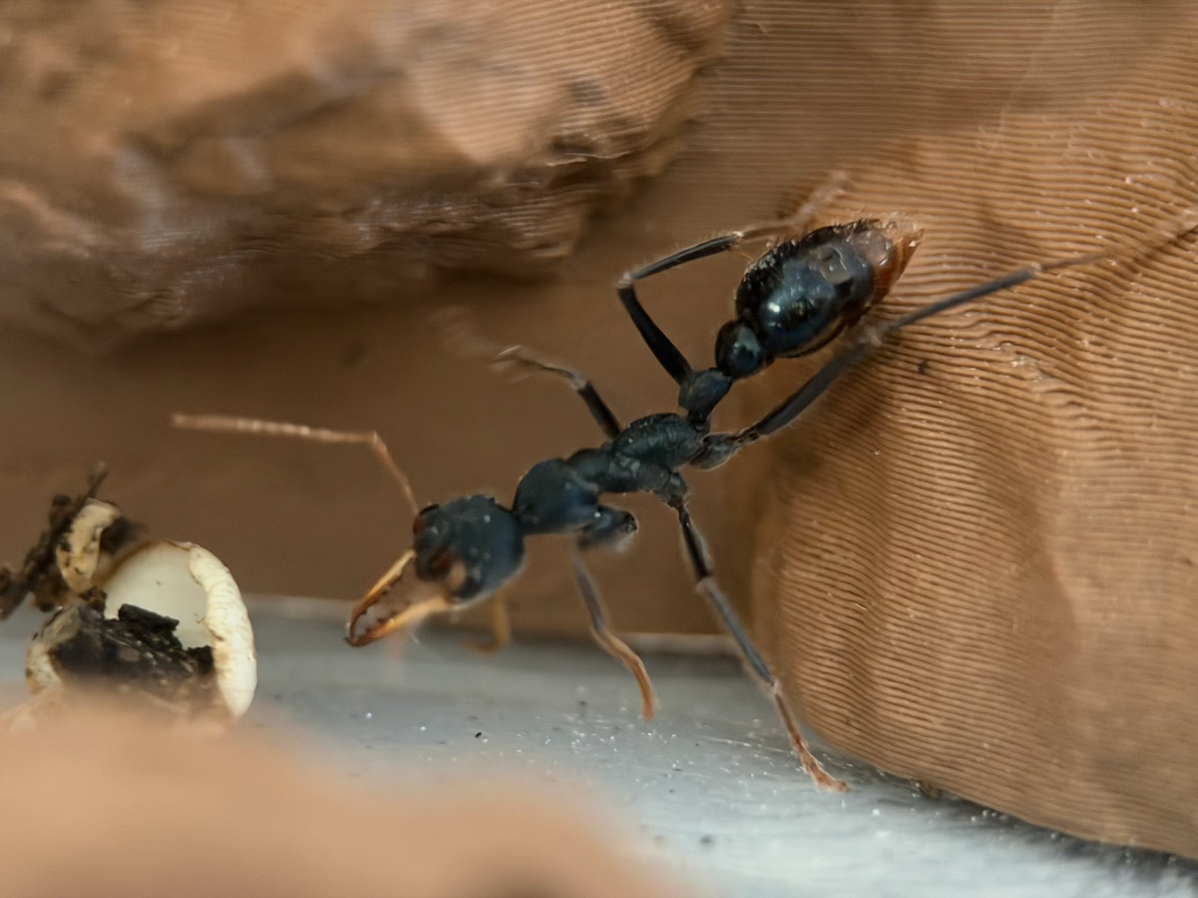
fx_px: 1661
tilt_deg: -20.7
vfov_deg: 30.3
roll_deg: -3.0
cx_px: 599
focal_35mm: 48
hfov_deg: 39.7
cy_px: 449
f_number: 1.78
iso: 500
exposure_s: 1/35
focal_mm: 6.76
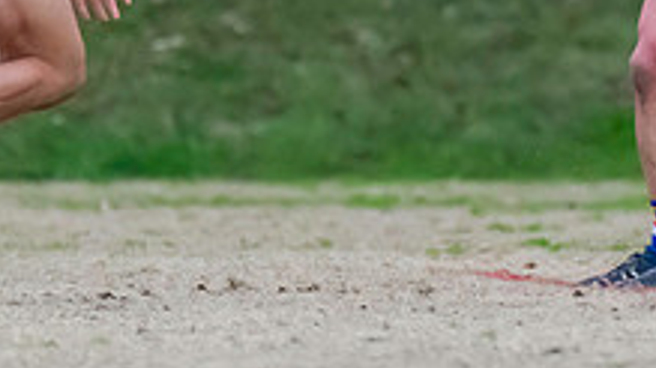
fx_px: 46131
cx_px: 564
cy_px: -88
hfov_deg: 0.8
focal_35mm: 2653
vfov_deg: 0.5
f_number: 6.3
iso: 9000
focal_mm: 600
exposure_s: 1/1600
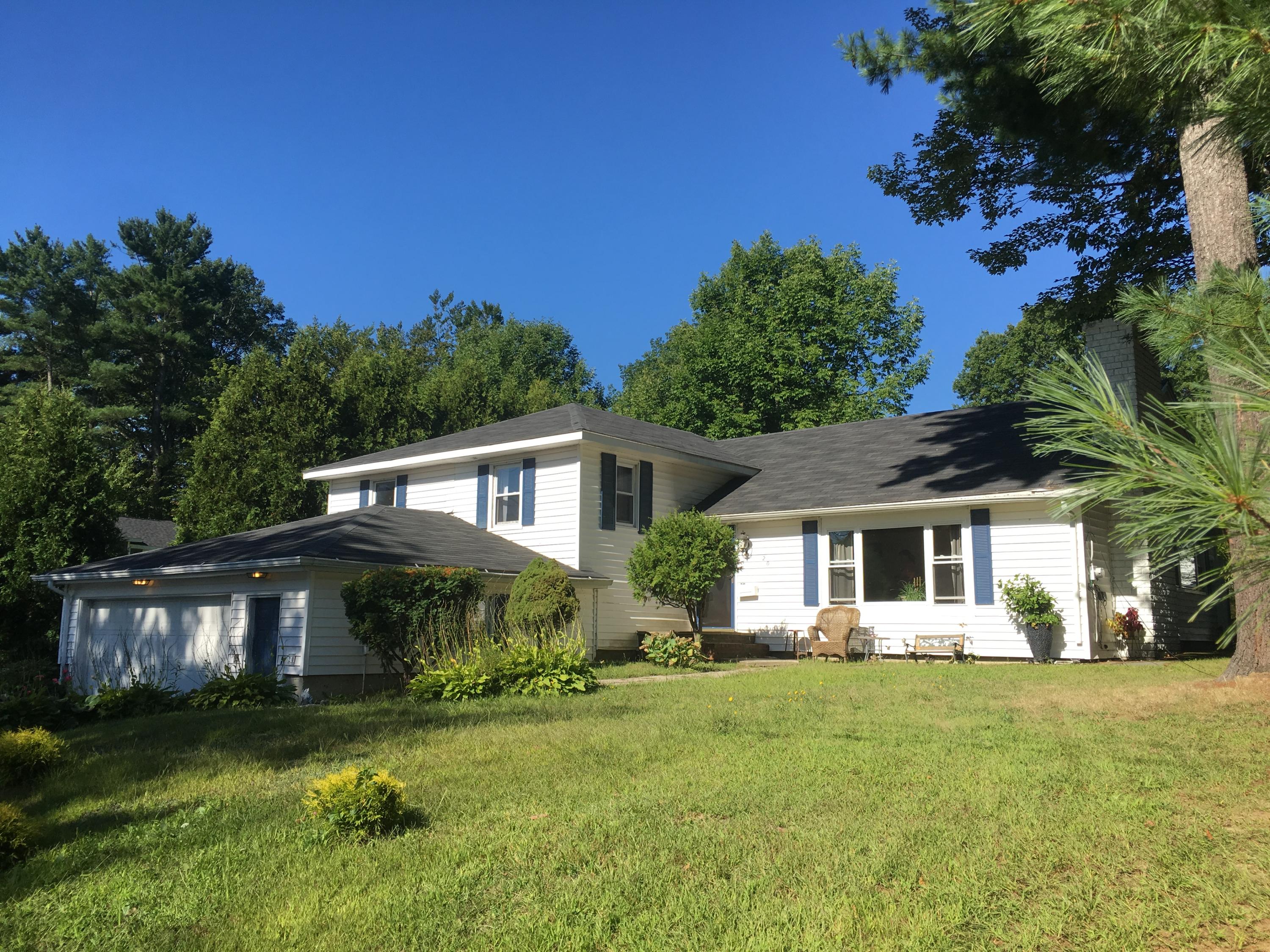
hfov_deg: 61.7
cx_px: 635
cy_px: 476
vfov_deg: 48.2
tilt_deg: +12.2
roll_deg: -0.8
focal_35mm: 29
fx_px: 1064
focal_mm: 4.15
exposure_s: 1/1115
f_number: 2.2
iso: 25
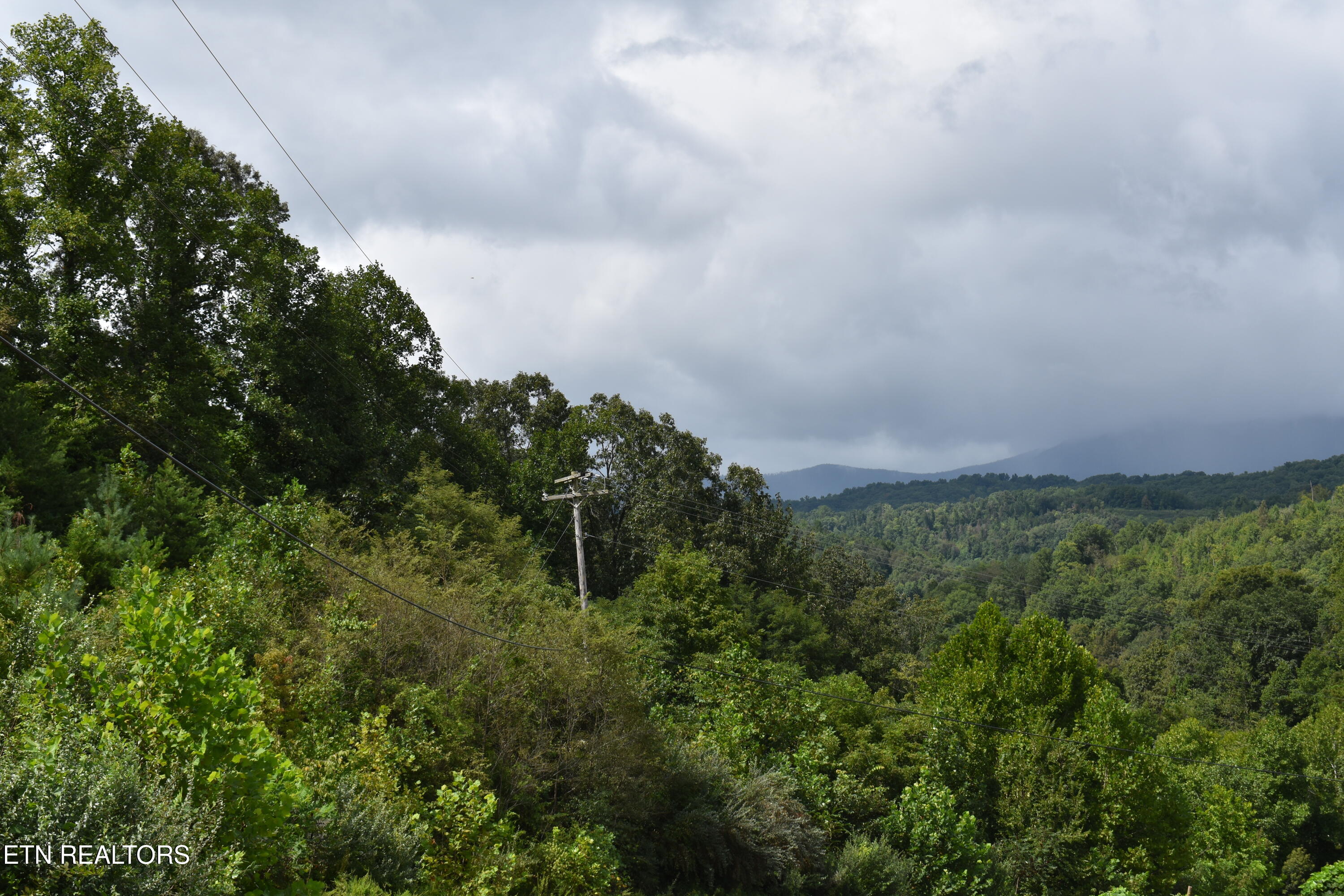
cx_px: 672
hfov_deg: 35.1
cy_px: 448
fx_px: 2128
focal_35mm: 57
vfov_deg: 23.8
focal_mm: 38
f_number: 9
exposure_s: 1/320
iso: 100
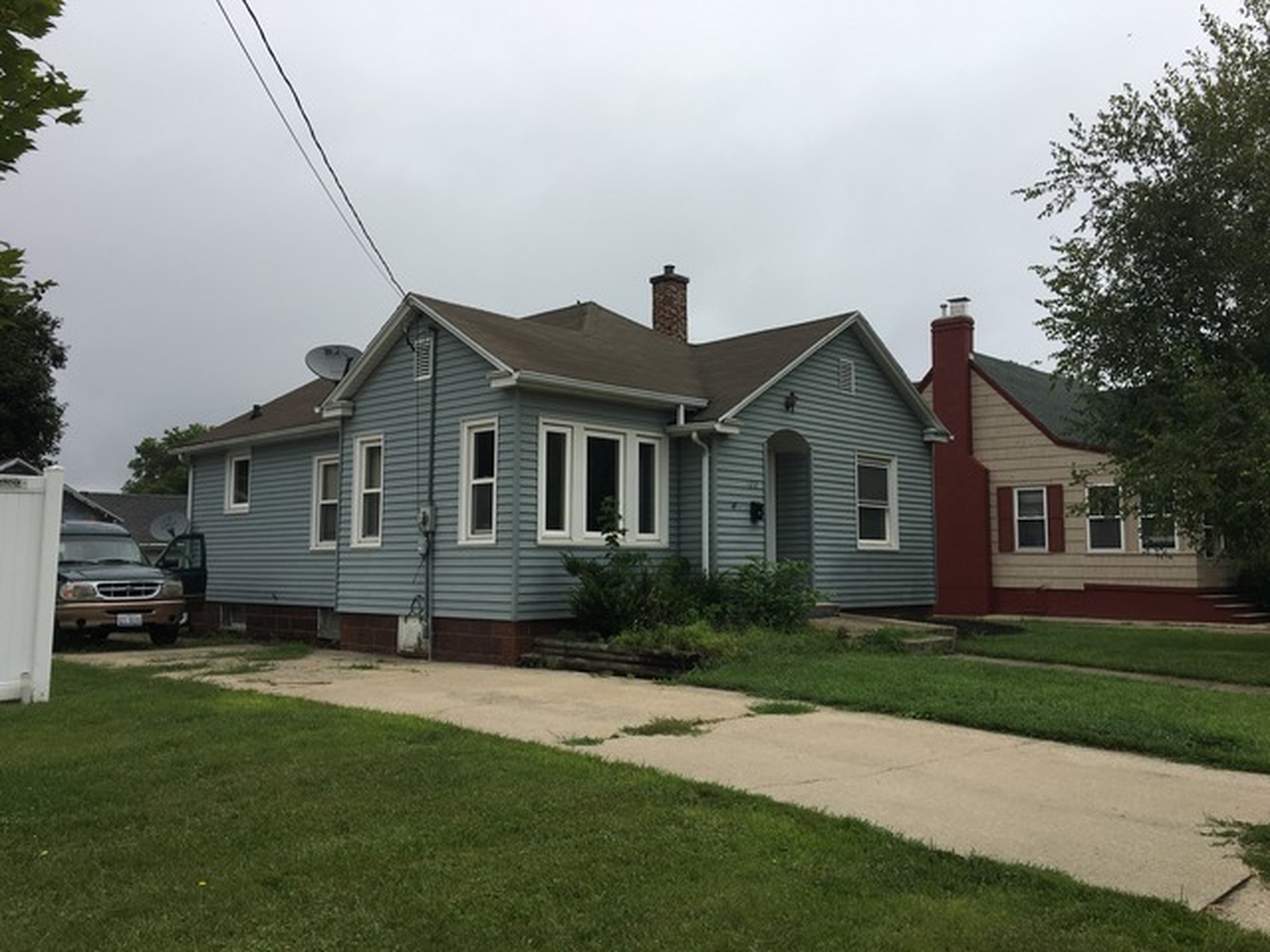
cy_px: 476
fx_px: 1064
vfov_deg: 48.2
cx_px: 635
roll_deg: -0.6
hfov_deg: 61.7
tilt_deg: +4.4
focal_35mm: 29
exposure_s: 1/1538
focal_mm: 4.15
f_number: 2.2
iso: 25
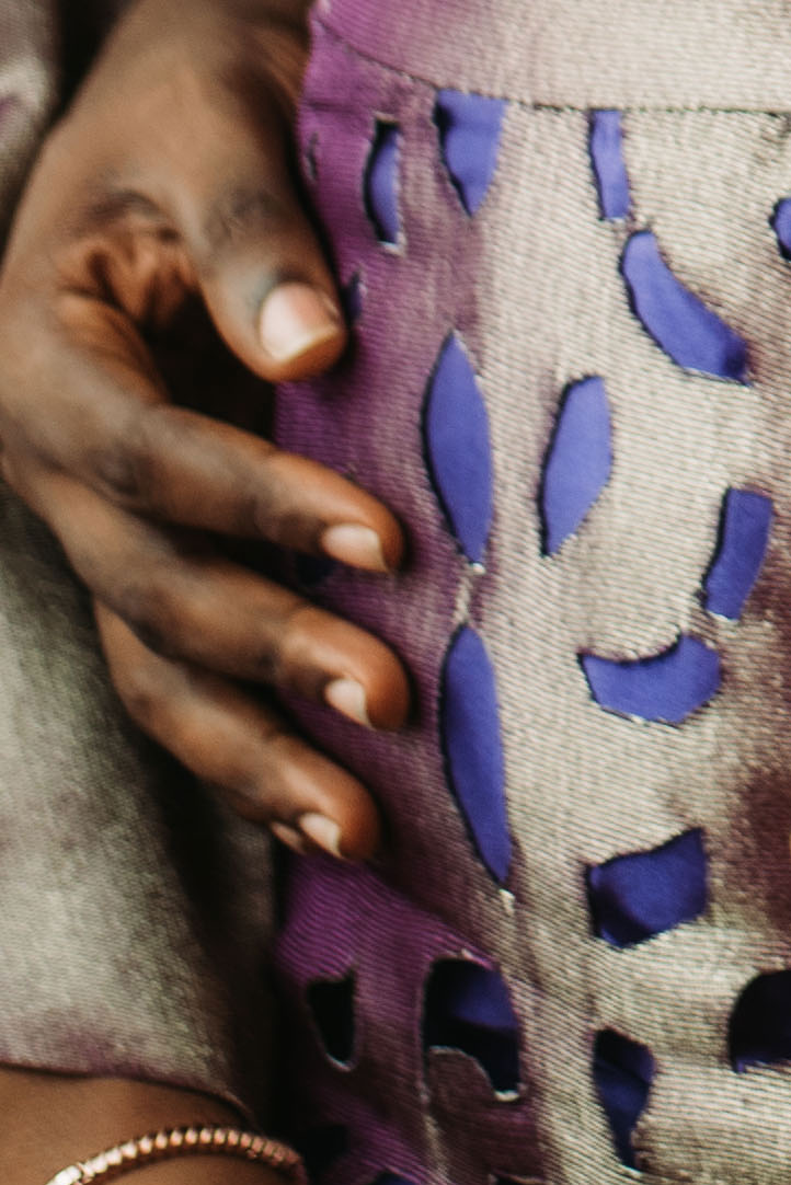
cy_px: -981
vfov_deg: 7.2
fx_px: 9156
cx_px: 1963
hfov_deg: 4.8
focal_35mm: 278
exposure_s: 1/80
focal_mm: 50
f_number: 1.8
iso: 320
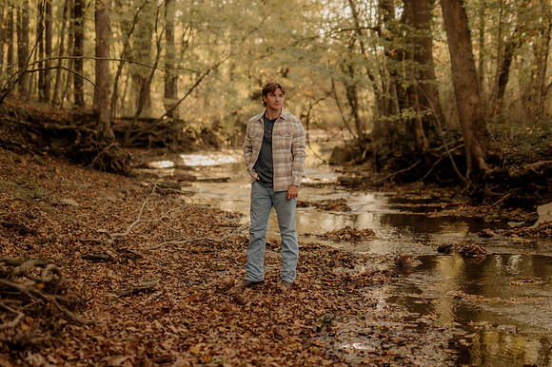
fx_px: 1149
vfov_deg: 18.2
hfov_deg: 27.0
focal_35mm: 75
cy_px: 184
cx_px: 276
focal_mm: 50
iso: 200
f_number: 1.4
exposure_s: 1/400
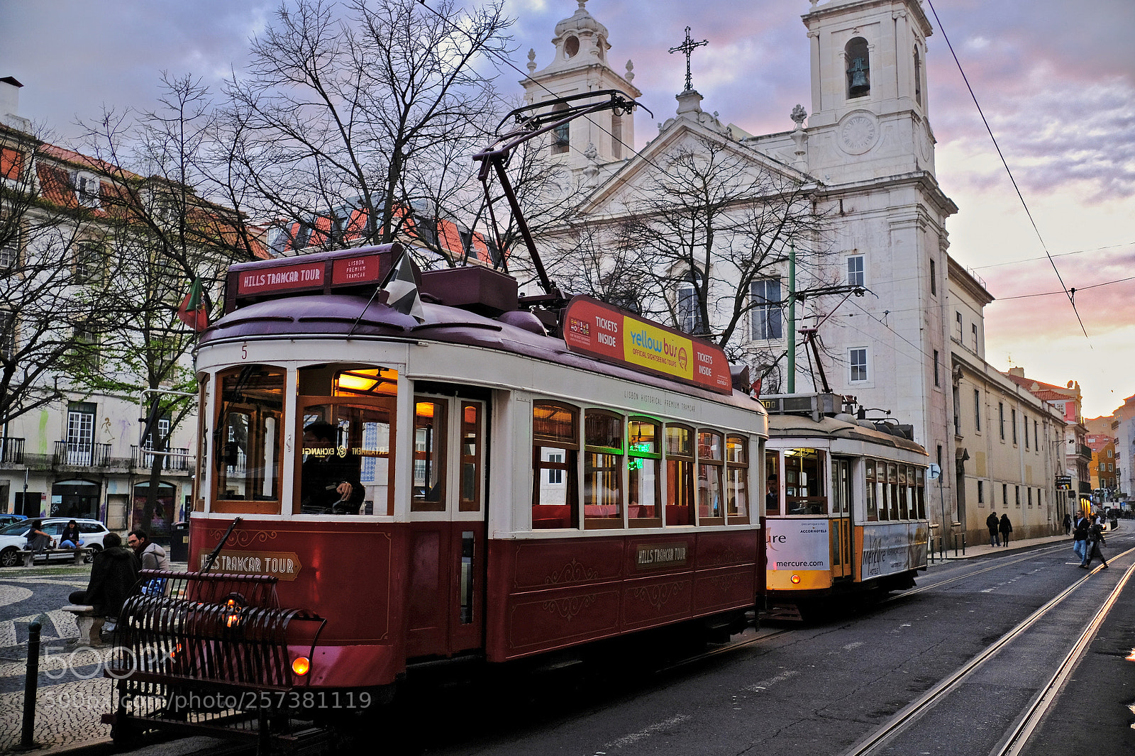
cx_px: 568
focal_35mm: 35
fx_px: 1103
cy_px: 378
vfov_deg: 37.8
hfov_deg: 54.4
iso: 400
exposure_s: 1/125
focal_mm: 23
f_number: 2
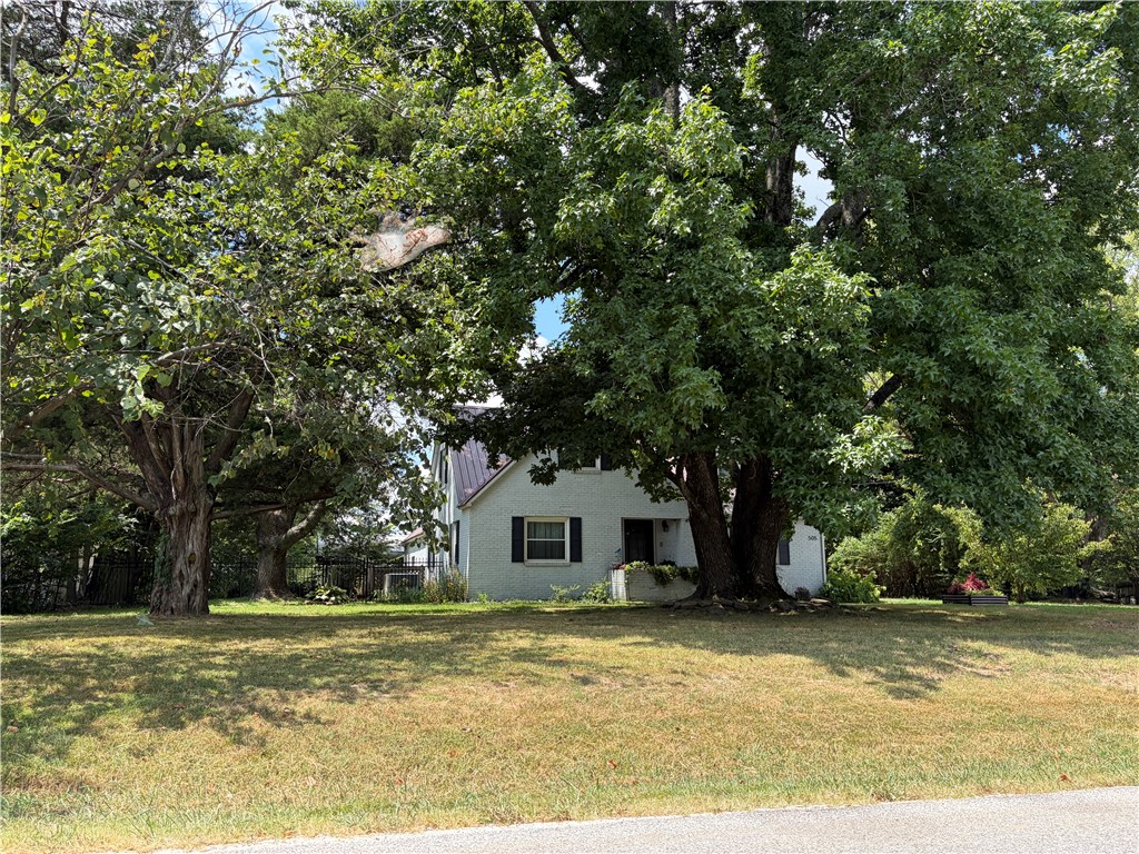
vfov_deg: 53.1
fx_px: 856
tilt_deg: +13.2
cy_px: 427
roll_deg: -0.7
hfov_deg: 67.3
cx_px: 570
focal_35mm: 26
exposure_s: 1/945
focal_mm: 5.96
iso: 50
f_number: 1.6
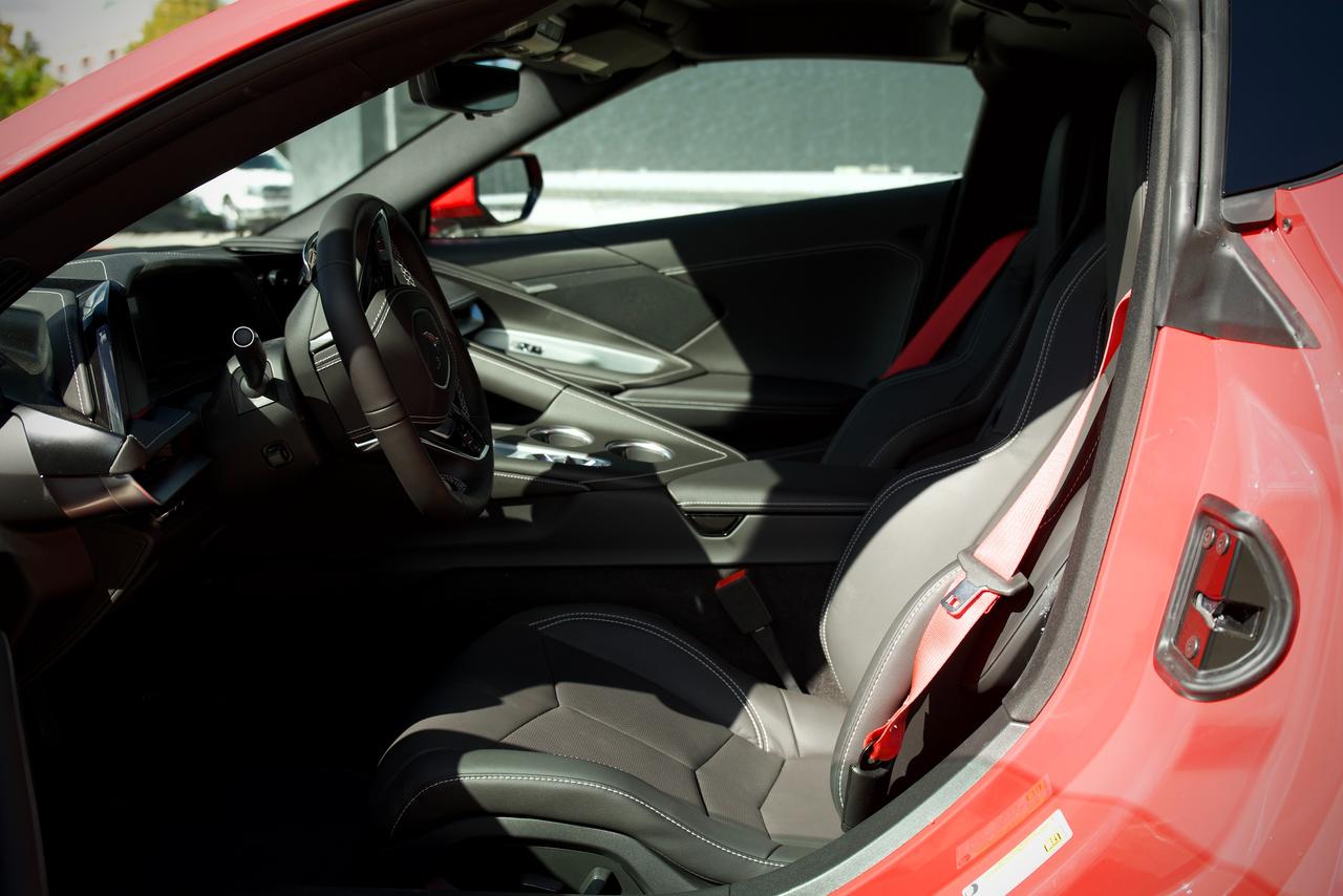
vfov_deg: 36.9
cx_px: 672
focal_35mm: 36
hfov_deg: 53.1
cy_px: 448
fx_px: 1343
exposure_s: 1/50
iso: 250
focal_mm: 24
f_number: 2.8
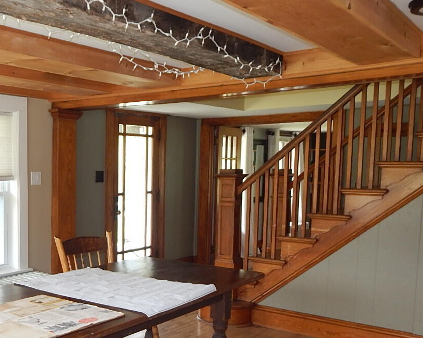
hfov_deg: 42.0
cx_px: 88
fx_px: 526
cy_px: 230
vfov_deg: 35.3
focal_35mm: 42
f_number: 3
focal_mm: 4
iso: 125
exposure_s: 1/40
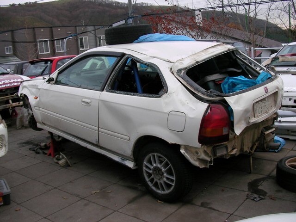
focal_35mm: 41
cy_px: 111
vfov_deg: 35.1
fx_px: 351
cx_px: 148
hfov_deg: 45.8
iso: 50
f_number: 3.5
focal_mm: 6.3
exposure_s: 1/104
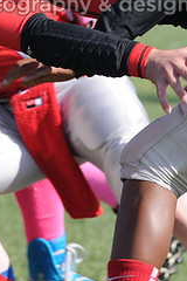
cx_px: 102
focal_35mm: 1086
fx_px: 8461
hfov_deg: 1.3
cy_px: -52
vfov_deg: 1.9
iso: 200
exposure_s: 1/500
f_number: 6.3
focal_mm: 300
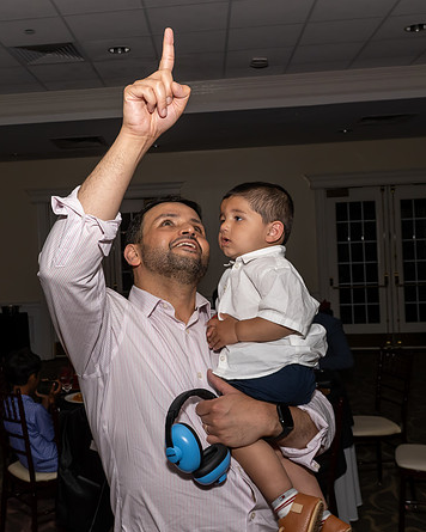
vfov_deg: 43.8
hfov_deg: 35.3
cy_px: 254
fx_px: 662
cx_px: 136
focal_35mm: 42
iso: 640
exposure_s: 1/250
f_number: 8
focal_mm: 19
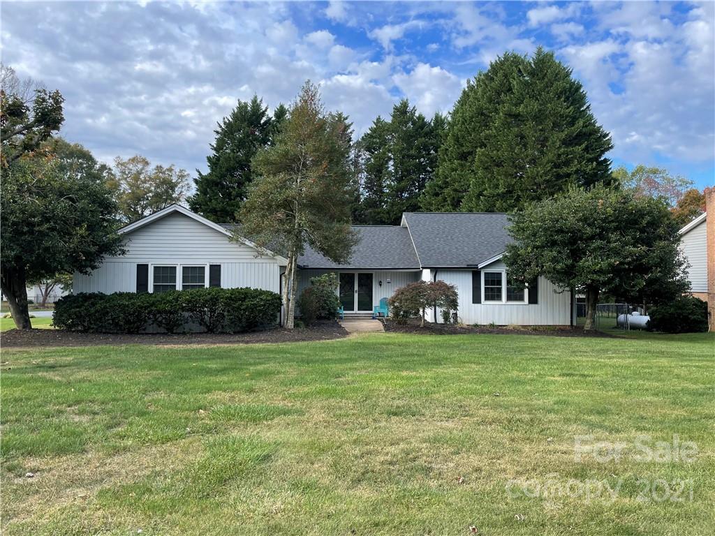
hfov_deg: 67.3
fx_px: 537
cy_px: 268
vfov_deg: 53.1
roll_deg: -0.5
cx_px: 358
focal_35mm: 26
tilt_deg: +1.5
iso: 32
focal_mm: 4.2
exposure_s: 1/940
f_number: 1.6
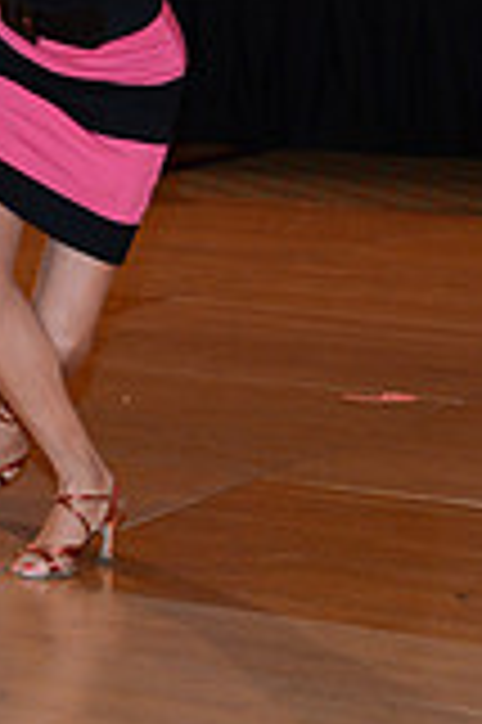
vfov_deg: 10.2
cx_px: -358
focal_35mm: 198
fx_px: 3985
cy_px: -153
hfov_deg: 6.8
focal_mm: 55
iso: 2000
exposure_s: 1/200
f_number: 4.5
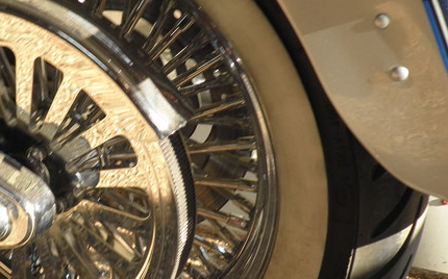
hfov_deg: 26.5
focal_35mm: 77
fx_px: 939
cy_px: 166
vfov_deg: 16.9
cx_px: 113
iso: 80
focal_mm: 7
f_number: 4
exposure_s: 1/60
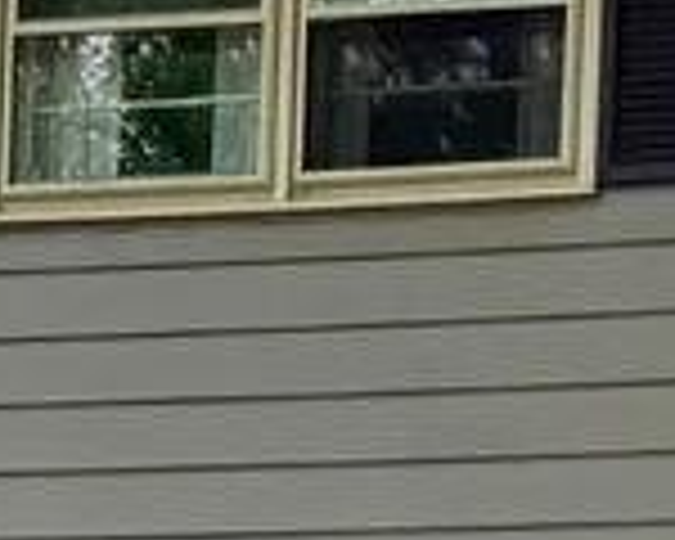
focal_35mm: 160
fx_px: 3196
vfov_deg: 9.0
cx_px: 261
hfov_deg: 12.0
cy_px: 1112
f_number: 1.78
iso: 100
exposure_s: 1/1464
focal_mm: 6.76
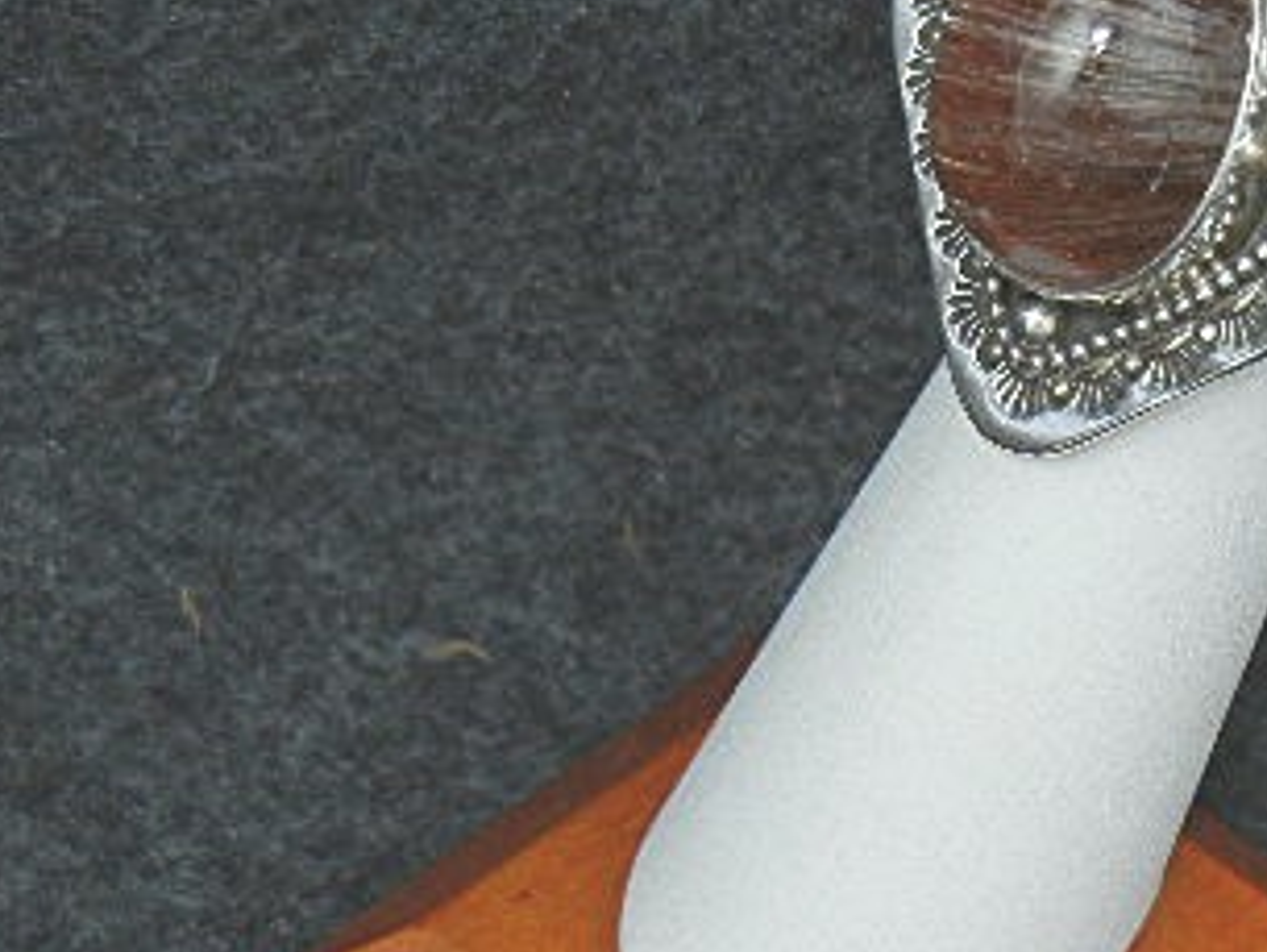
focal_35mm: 214
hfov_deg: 9.2
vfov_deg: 6.9
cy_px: 657
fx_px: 7836
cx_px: 1101
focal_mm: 18.3
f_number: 4.5
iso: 447
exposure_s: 1/30
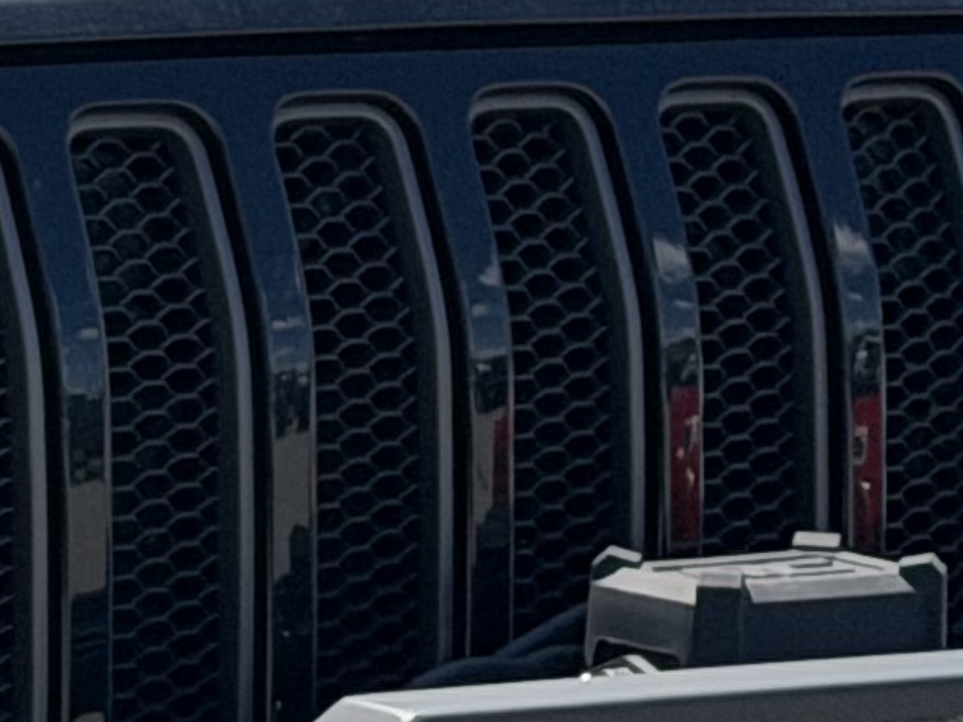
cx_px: -926
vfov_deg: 4.9
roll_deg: -0.1
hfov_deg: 6.3
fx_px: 8513
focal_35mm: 306
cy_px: 405
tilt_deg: -6.0
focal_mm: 6.76
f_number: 1.78
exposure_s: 1/3534
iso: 100
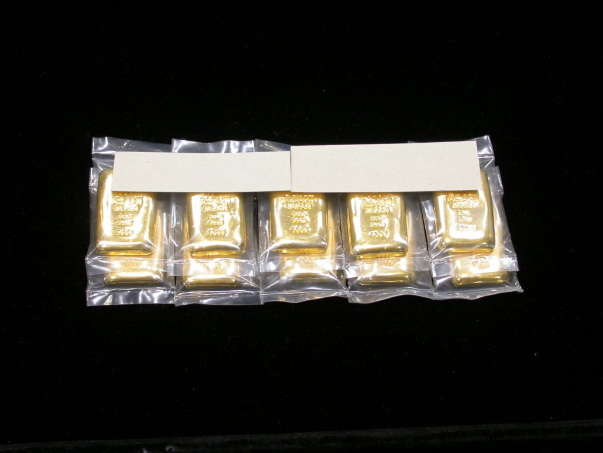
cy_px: 226
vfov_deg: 18.9
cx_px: 302
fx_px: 1359
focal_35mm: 78
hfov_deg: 25.0
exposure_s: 1/26.7
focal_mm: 16.2
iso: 100
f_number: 3.5
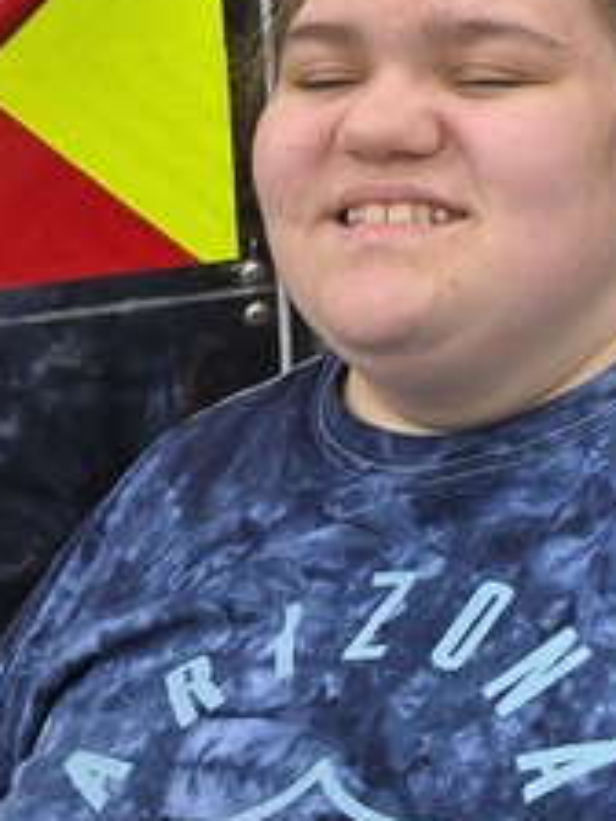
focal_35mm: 105
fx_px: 2491
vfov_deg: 18.4
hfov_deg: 12.2
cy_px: 92
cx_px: 1313
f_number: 1.8
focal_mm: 5.4
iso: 32
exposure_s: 1/779
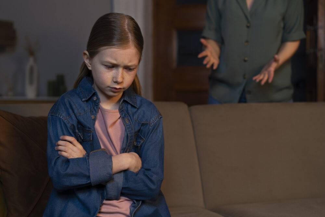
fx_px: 497
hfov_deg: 36.2
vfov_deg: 24.6
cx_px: 162
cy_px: 108
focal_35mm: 55
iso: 320
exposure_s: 1/160
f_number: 3.2
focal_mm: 55
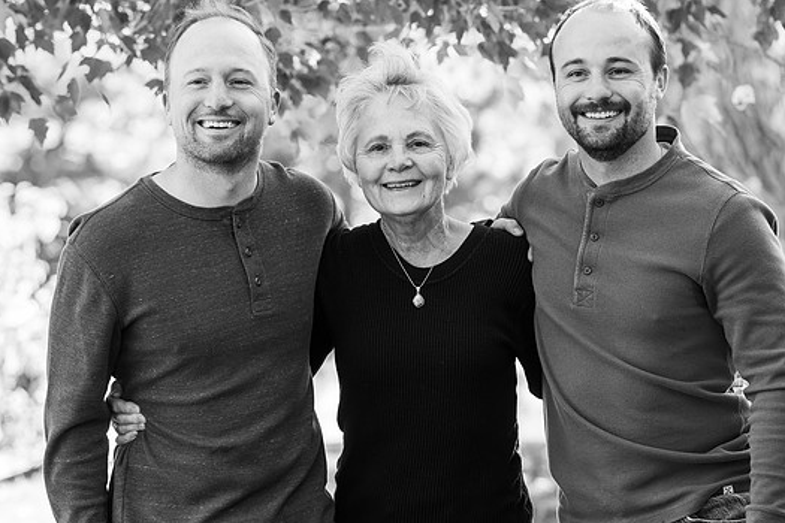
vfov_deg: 7.6
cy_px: 250
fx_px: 3925
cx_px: 411
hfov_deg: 11.4
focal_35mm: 180
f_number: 5.6
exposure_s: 1/250
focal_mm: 163
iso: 1000
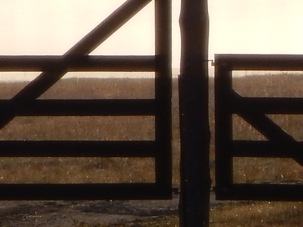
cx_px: -35
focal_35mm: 505
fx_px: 4418
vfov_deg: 2.9
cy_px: -221
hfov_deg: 3.9
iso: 125
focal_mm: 16.6
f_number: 4.4
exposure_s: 1/800
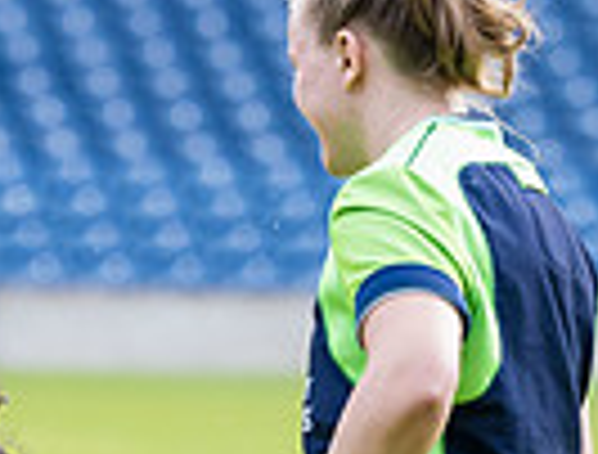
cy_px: 665
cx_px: -126
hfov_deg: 2.6
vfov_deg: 1.9
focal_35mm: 770
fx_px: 13362
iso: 800
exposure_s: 1/1000
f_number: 3.2
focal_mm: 140
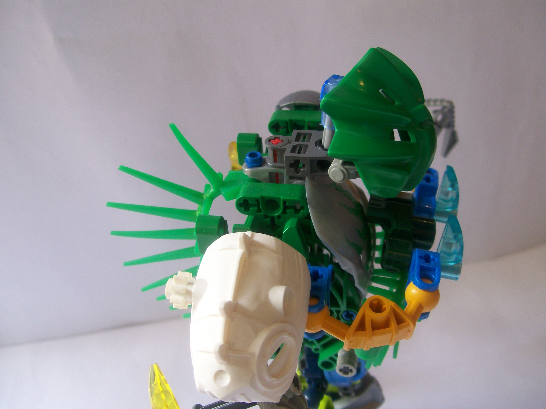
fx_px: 568
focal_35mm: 36
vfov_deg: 39.7
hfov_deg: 51.4
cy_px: 204
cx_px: 273
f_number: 2.7
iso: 80
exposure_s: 1/53.9
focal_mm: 6
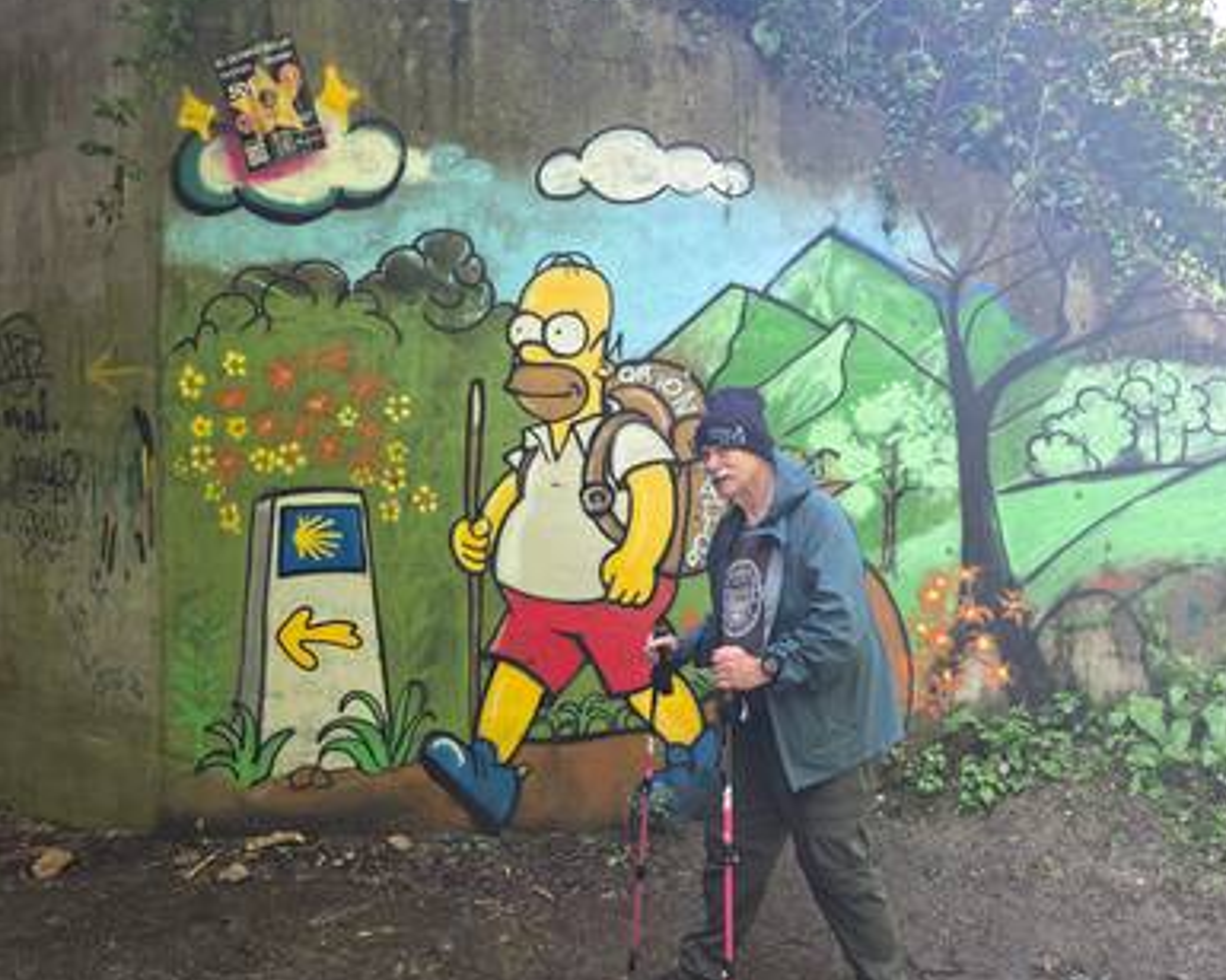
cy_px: 500
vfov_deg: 51.5
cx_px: 602
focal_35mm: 28
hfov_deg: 62.2
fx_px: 1016
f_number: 1.8
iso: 100
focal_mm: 5.4
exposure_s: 1/180
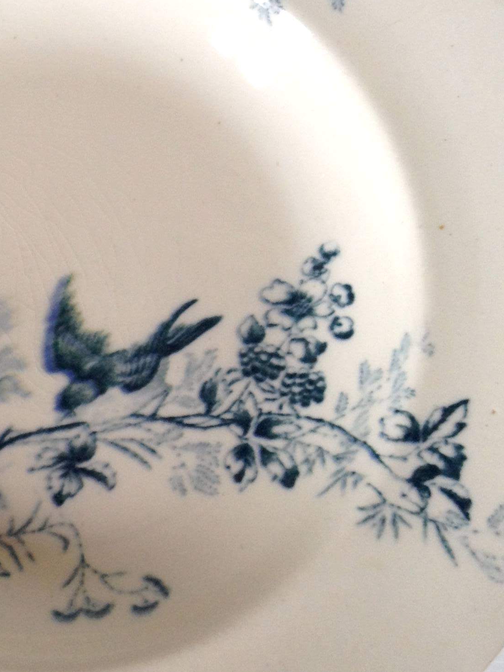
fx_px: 1515
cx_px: 39
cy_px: 282
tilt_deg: -85.3
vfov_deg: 25.0
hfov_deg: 18.5
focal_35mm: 78
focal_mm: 4.28
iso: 80
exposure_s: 1/20
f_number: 2.4
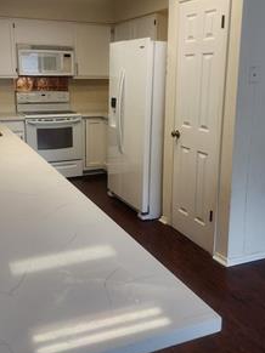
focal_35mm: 38
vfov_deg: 48.9
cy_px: 154
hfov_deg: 37.7
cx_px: 120
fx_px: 388
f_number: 1.8
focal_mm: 6.4
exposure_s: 1/120
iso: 64
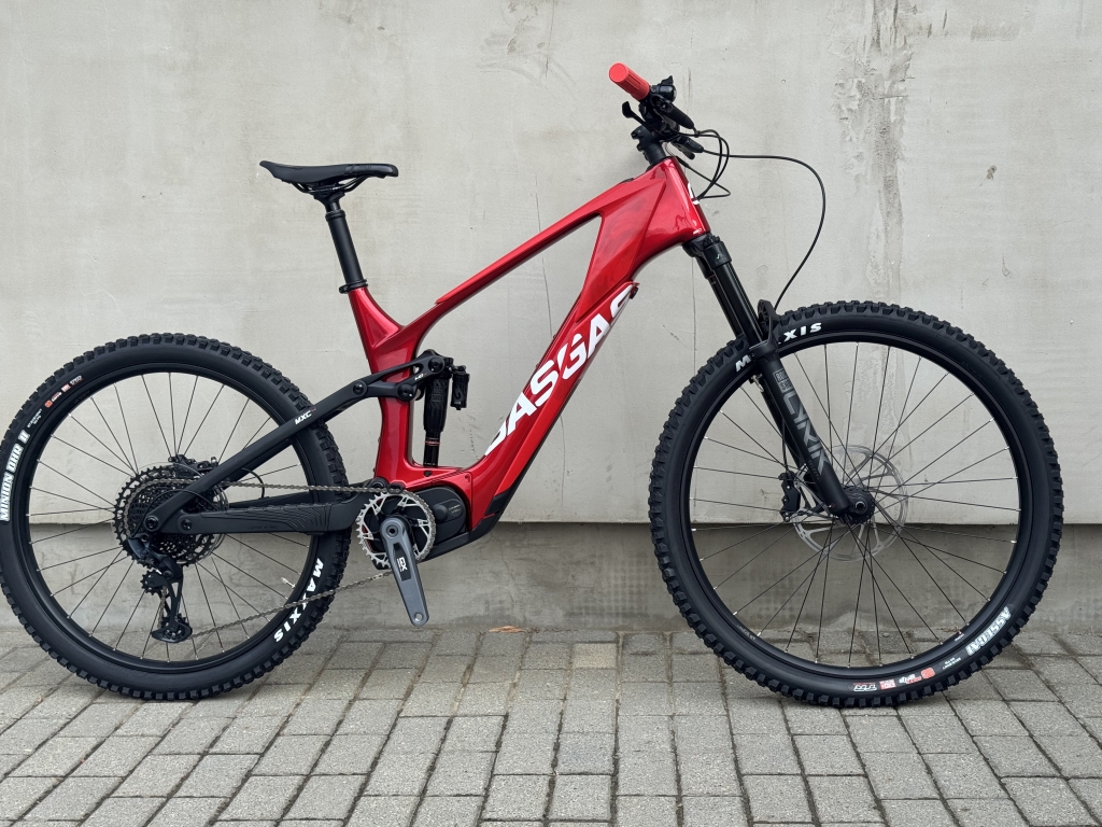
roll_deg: +1.1
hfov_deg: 39.7
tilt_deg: -5.3
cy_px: 414
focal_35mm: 48
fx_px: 1528
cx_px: 551
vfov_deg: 30.3
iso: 64
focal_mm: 6.76
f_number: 1.78
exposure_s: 1/593
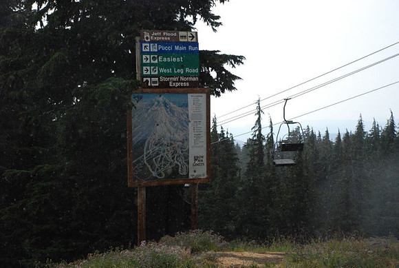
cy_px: 134
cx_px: 200
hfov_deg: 23.3
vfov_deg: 15.8
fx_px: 966
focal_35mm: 87
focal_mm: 58
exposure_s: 1/1000
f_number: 5.3
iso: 1600
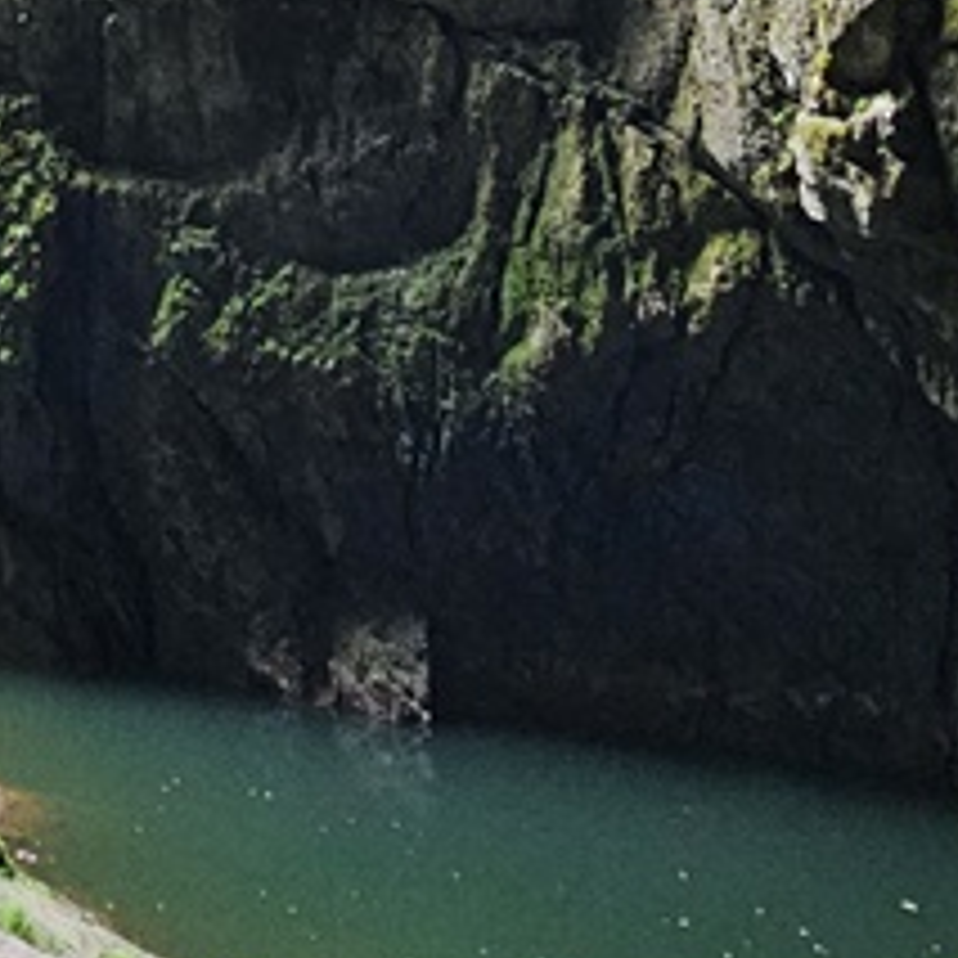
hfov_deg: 30.1
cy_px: -607
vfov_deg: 23.0
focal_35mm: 54
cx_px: 72
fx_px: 1691
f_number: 2.2
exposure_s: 1/40
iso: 400
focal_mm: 2.2
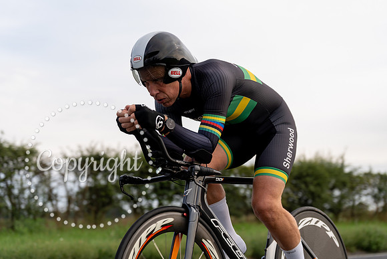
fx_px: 753
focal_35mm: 70
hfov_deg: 28.8
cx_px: 194
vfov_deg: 19.5
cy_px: 130
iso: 100
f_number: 3.5
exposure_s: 1/800
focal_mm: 70
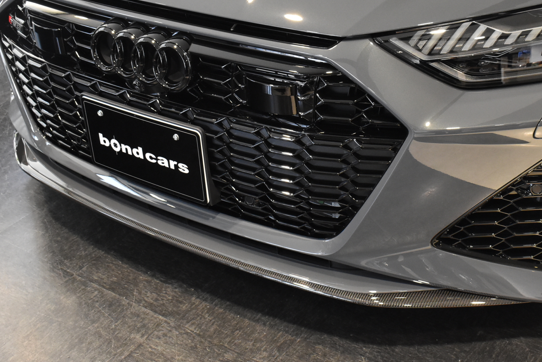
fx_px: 814
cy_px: 120
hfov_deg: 36.7
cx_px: 332
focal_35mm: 54
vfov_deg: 25.0
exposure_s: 1/40
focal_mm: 26
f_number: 8
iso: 2200
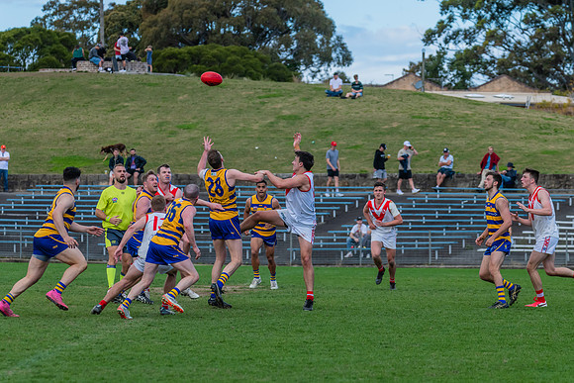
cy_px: 192
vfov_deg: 6.3
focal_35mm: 217
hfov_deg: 9.5
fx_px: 3465
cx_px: 287
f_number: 7.1
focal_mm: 210
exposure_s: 1/1600
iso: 800
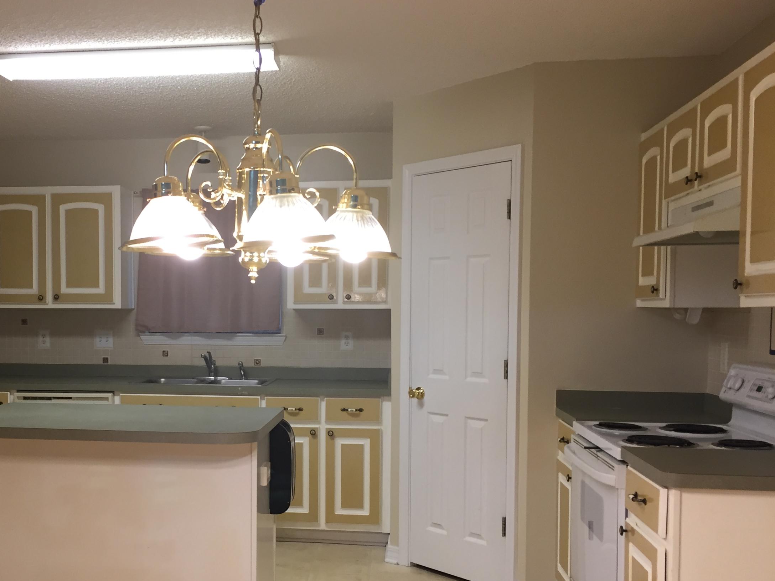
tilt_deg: -3.4
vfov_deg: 35.8
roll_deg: -0.6
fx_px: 895
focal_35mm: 40
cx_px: 243
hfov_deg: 45.9
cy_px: 364
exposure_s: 1/30
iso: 64
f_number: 2.2
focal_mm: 4.15
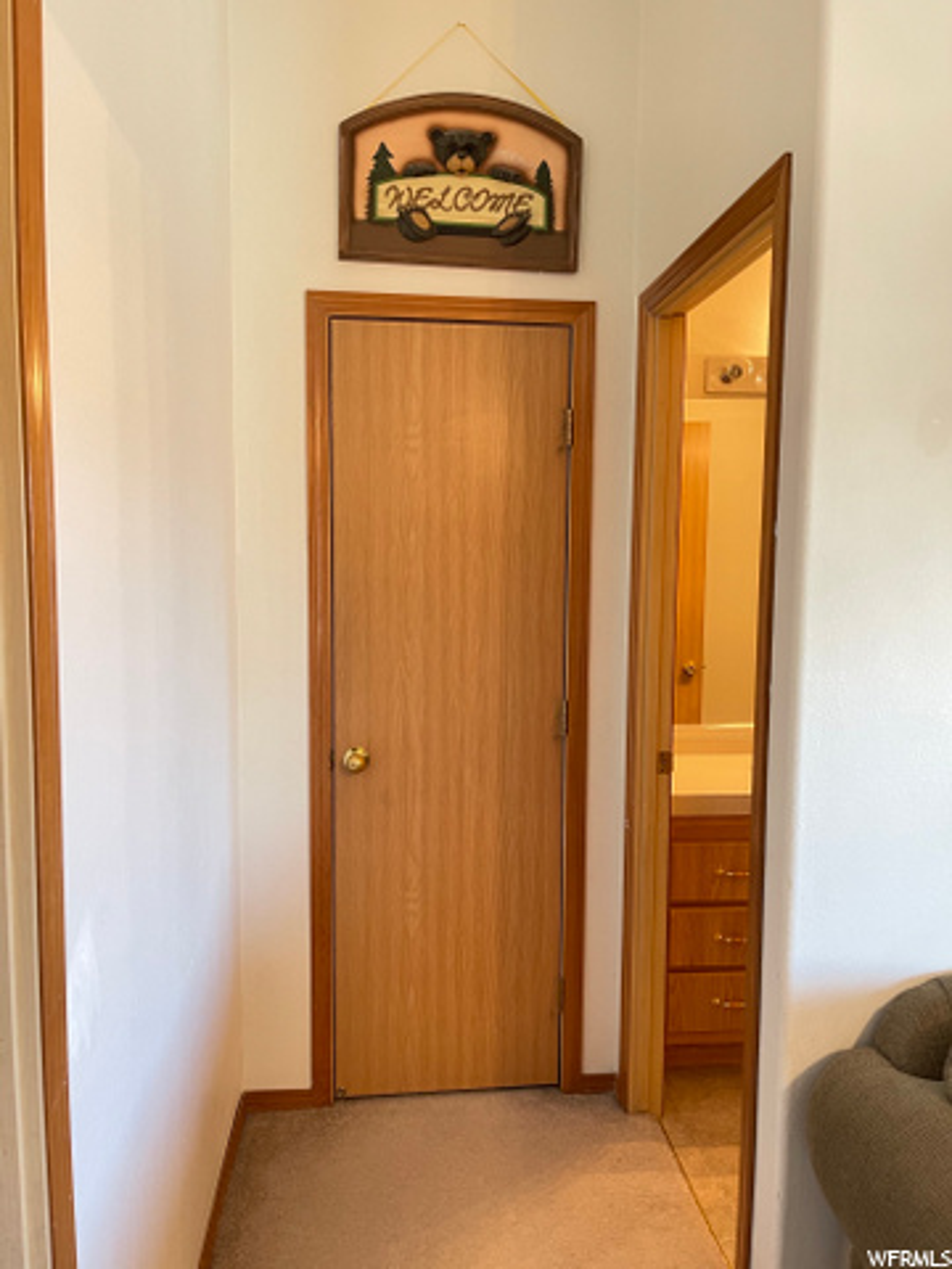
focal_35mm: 26
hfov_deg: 53.1
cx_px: 476
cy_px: 634
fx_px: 953
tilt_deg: -5.0
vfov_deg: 67.3
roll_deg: -0.6
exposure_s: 1/60
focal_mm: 5.1
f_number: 1.6
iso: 200
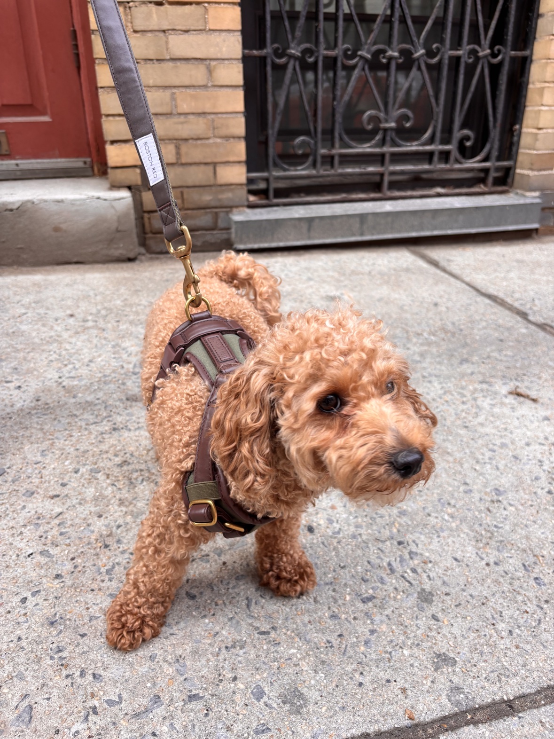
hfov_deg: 53.1
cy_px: 370
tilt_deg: -26.6
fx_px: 555
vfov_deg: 67.3
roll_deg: +0.2
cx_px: 277
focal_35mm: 26
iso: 40
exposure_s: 1/209
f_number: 1.6
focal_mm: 5.96
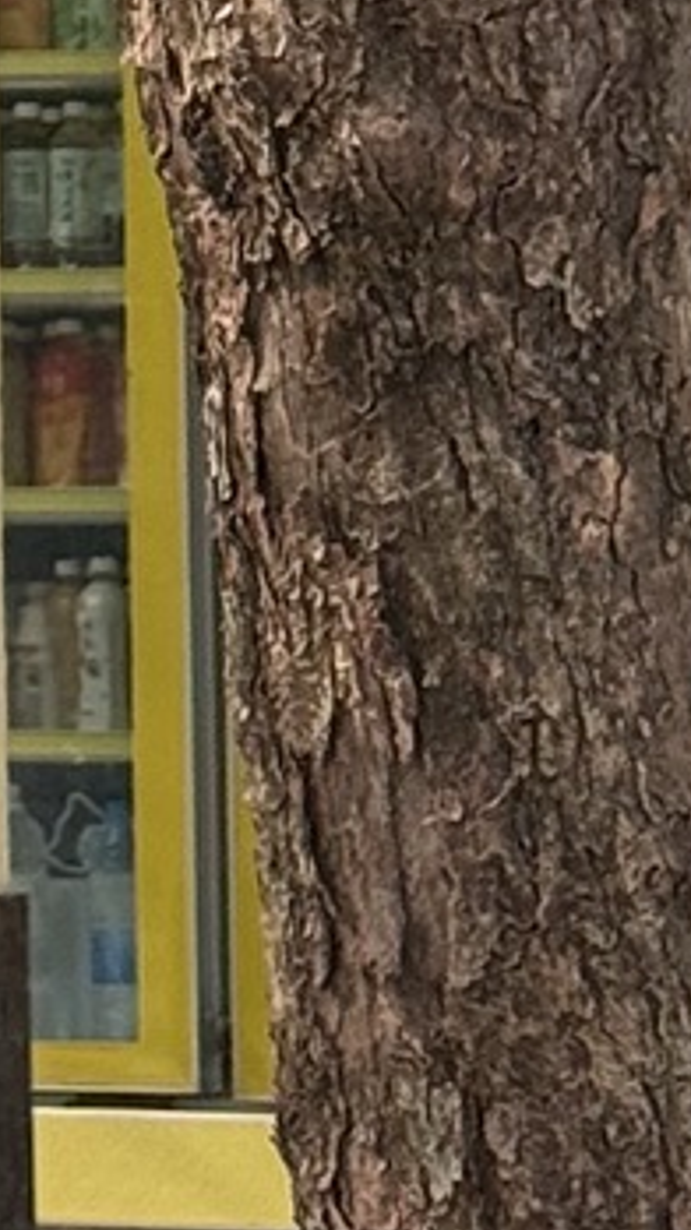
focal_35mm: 300
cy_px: -472
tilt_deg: +5.8
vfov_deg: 7.1
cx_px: -955
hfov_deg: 4.0
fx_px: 9784
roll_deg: -0.5
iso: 100
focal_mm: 6.76
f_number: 1.78
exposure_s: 1/2494
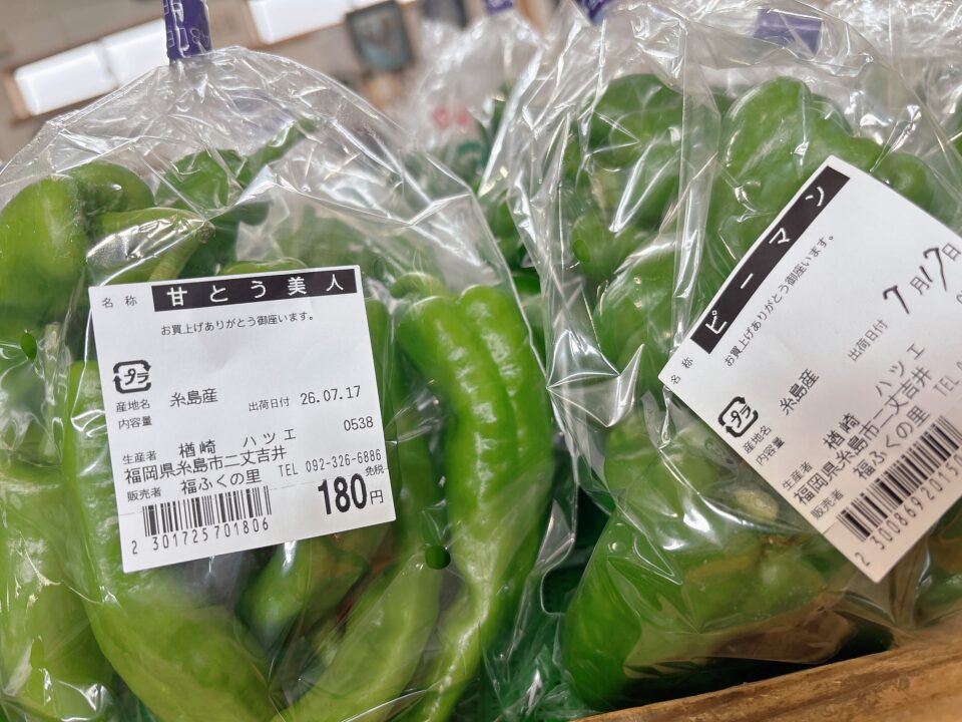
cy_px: 361
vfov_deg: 53.1
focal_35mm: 26
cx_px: 481
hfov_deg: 67.3
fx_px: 723
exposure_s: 1/120
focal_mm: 5.96
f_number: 1.6
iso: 64
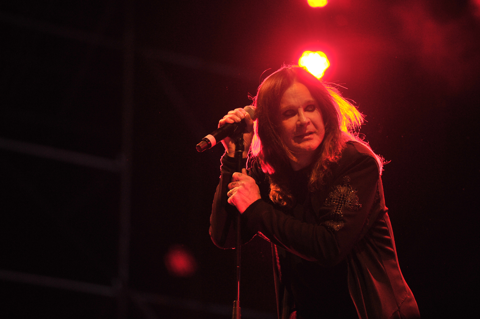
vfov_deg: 6.9
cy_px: 160
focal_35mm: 200
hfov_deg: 10.3
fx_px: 2665
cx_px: 240
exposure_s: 1/1600
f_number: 3.2
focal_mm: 200
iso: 2000
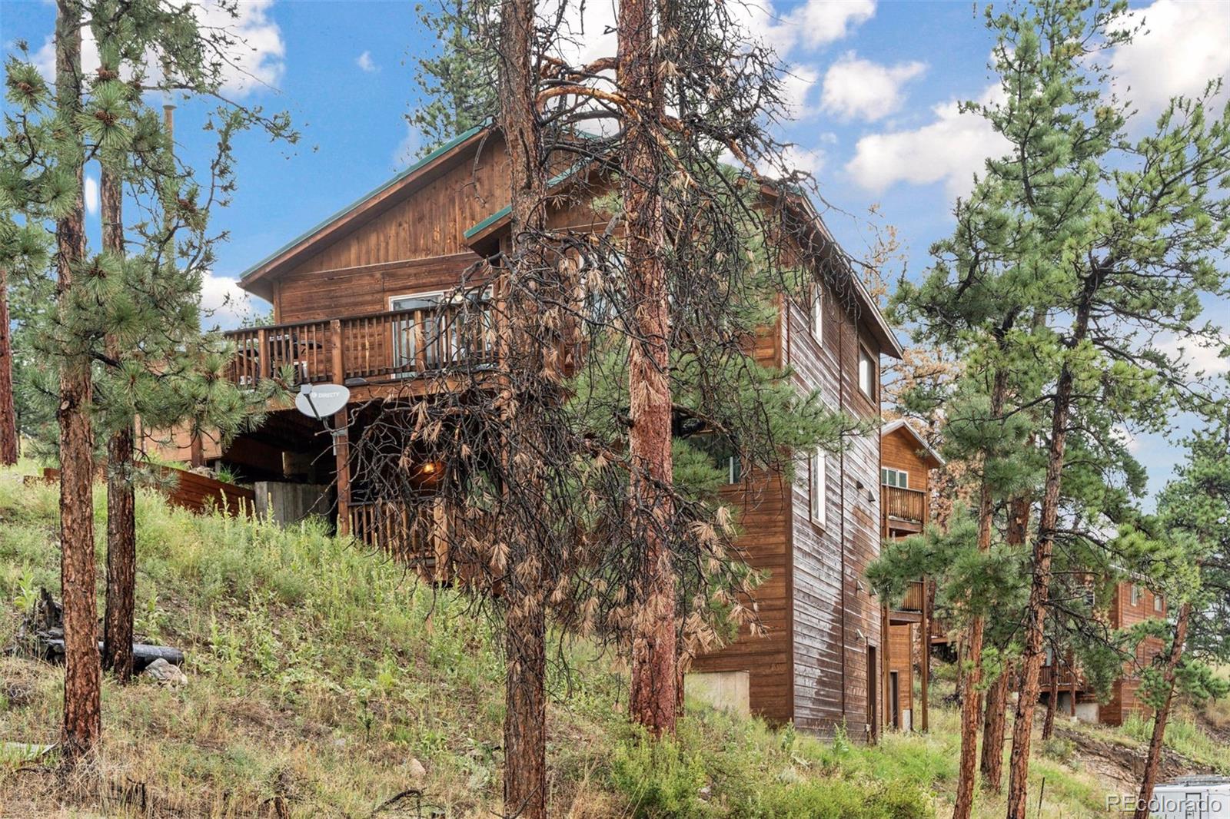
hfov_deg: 41.9
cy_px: 410
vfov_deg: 28.6
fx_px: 1605
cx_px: 615
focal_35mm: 47
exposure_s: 1/50
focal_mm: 47
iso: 400
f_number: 9
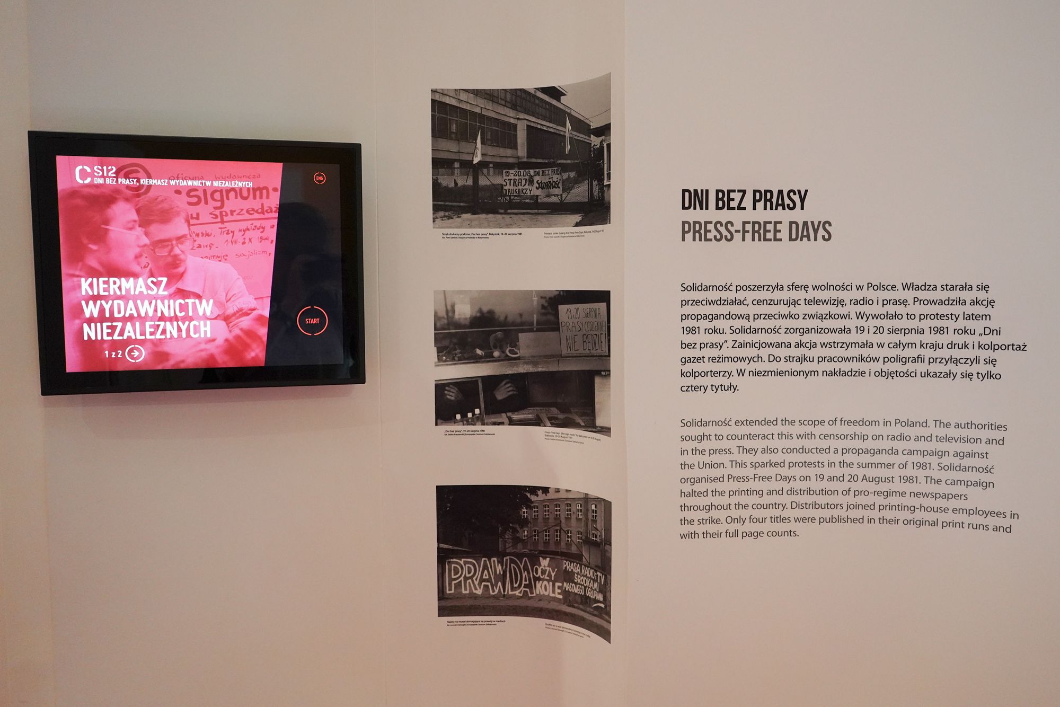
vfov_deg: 53.1
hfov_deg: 73.7
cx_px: 530
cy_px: 354
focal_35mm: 24
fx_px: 707
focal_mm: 24
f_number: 5
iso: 3200
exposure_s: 1/80
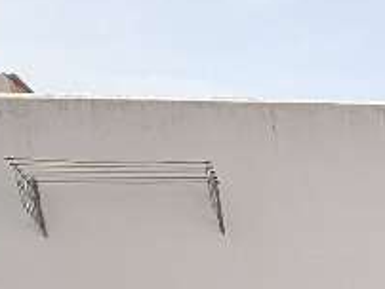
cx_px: 701
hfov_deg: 17.6
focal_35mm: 89
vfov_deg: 13.7
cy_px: 606
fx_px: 991
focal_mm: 2.23
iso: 41
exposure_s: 1/1361
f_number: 1.95
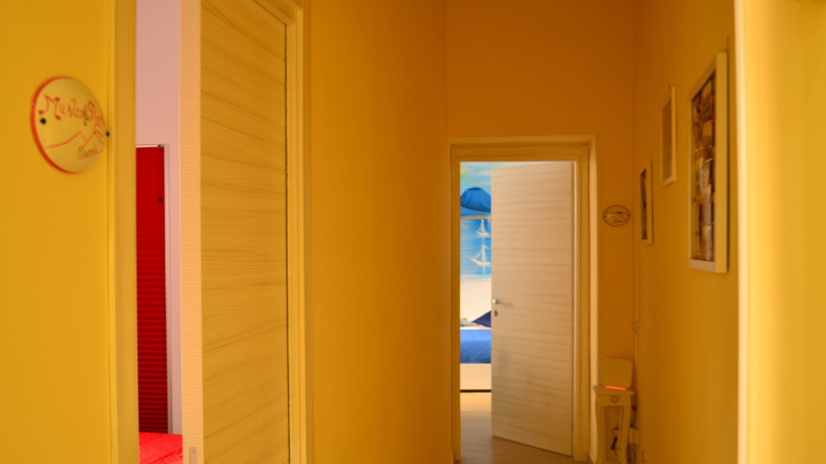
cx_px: 411
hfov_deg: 56.6
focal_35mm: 35
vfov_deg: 33.6
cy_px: 261
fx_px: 766
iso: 100
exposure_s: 1/5
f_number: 4
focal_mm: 22
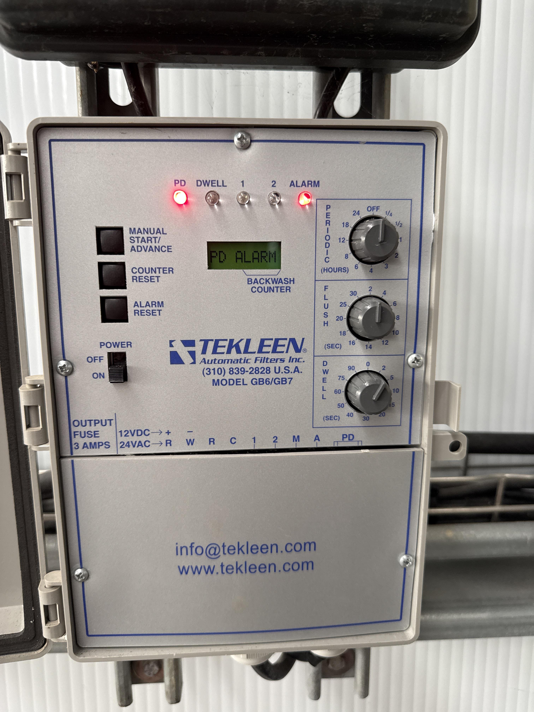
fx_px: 494
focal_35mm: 24
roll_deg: -0.5
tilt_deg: -10.2
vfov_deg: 71.6
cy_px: 356
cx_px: 267
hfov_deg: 56.8
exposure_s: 1/60
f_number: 1.78
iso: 160
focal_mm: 6.76
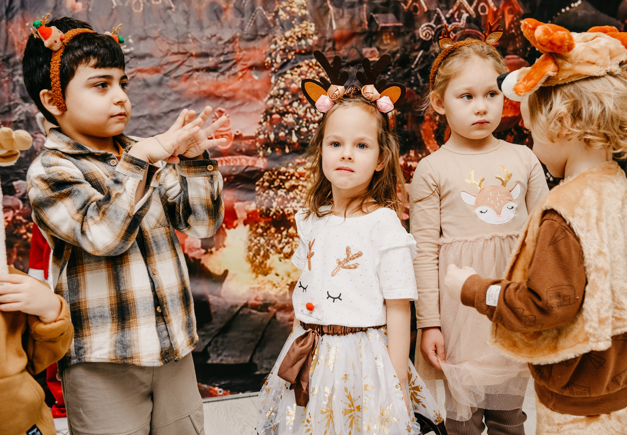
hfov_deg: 38.9
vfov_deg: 27.6
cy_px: 199
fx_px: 886
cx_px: 354
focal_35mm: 50
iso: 320
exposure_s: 1/160
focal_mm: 45
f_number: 5
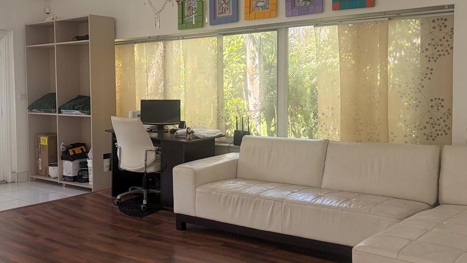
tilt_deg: -1.8
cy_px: 108
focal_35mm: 41
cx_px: 180
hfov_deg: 49.0
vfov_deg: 29.0
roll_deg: +1.2
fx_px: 508
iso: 100
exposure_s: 1/124
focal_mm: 5.96
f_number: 1.6
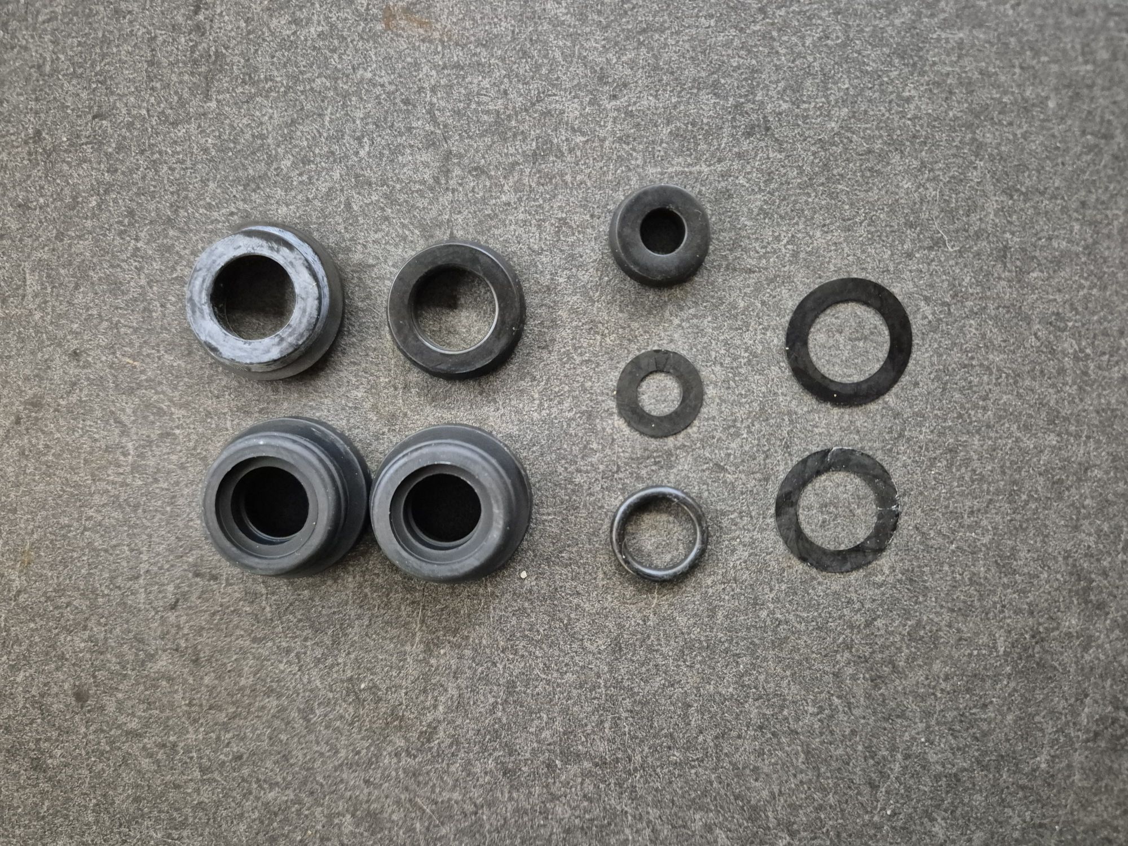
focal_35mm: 23
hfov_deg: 73.9
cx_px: 564
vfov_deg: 58.9
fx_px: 749
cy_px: 423
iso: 2500
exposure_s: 1/100
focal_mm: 5.4
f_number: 1.8
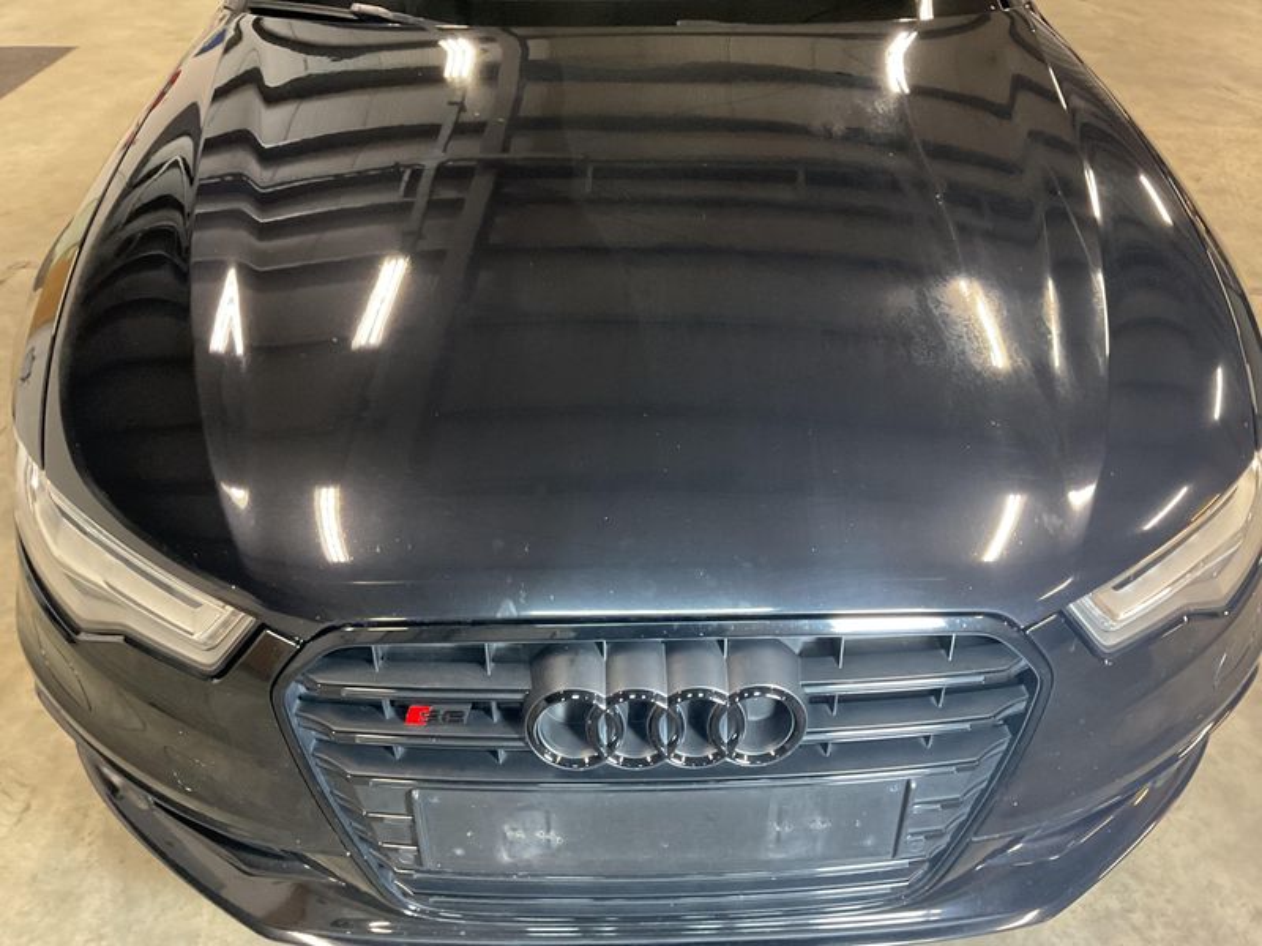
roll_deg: -0.8
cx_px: 631
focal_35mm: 29
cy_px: 473
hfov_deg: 61.7
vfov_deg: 48.2
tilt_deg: -38.3
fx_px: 1057
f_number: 1.8
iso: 320
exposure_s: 1/33
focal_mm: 3
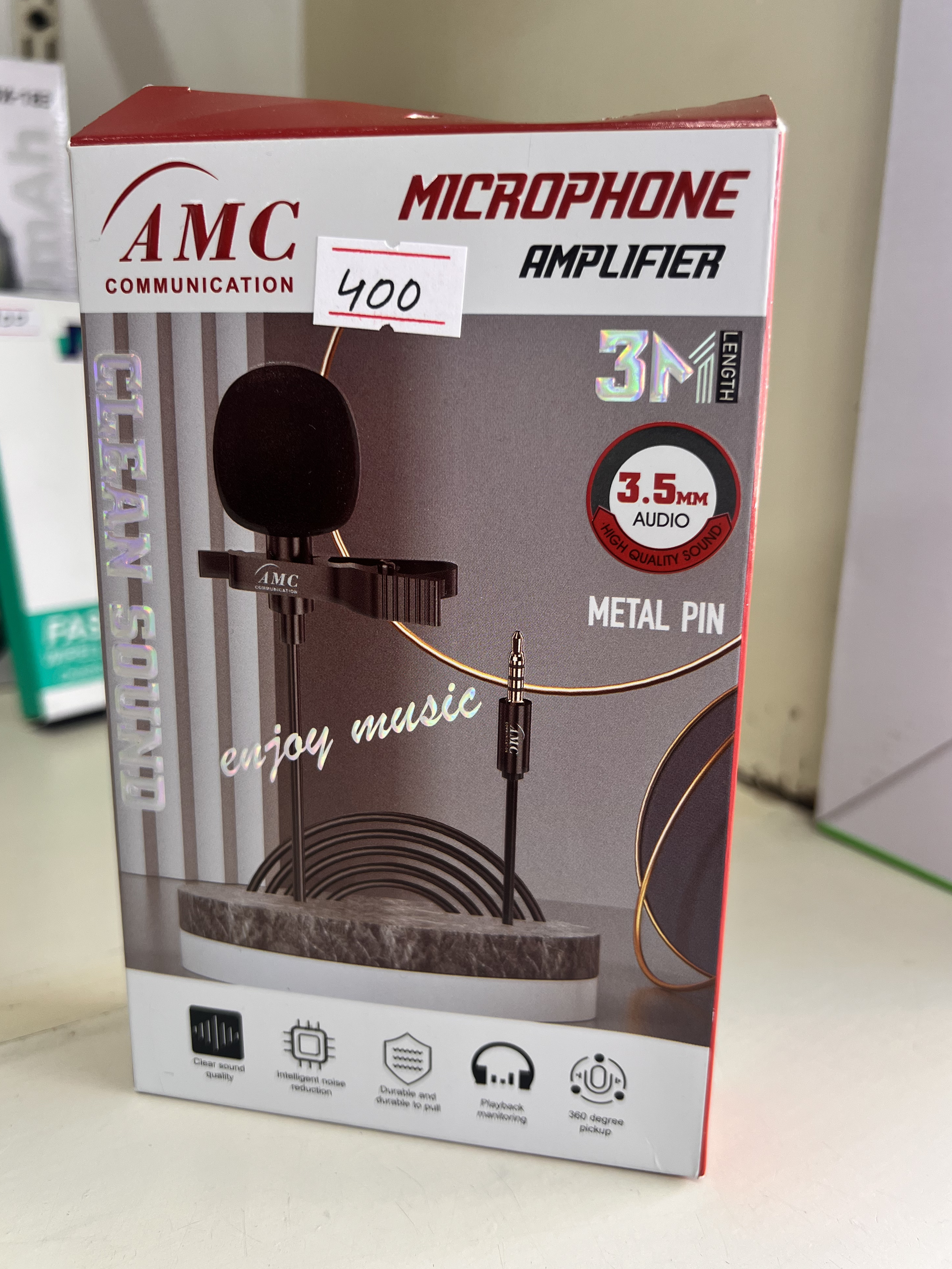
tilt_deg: -13.9
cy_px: 627
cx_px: 485
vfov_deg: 65.3
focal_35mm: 27
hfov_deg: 51.3
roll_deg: -1.5
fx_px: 990
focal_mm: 5.7
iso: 80
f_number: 1.5
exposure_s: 1/121
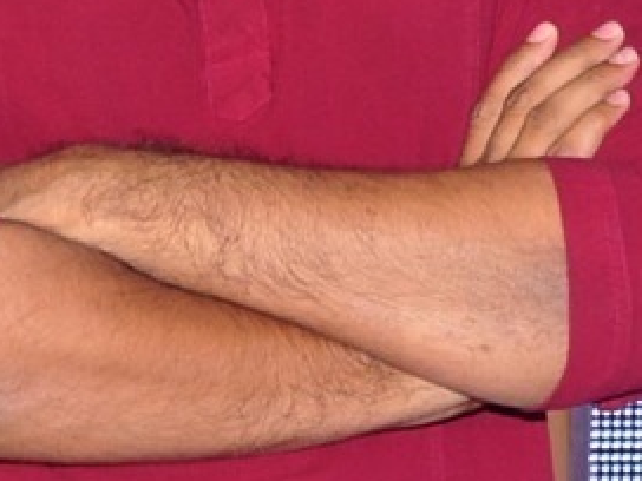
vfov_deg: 2.9
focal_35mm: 509
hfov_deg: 3.9
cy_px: -263
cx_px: 987
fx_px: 9440
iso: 400
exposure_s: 1/125
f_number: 7.1
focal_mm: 80
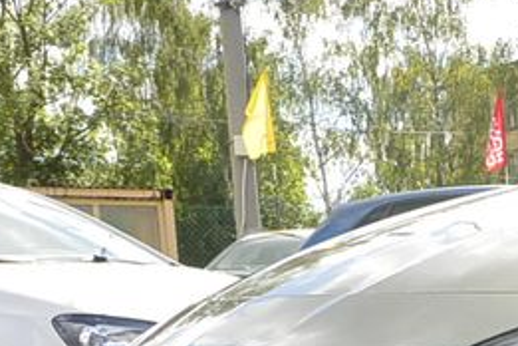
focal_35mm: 106
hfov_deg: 15.7
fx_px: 1525
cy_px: 460
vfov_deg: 12.5
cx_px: 998
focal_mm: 10
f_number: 7.1
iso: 160
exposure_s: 1/250
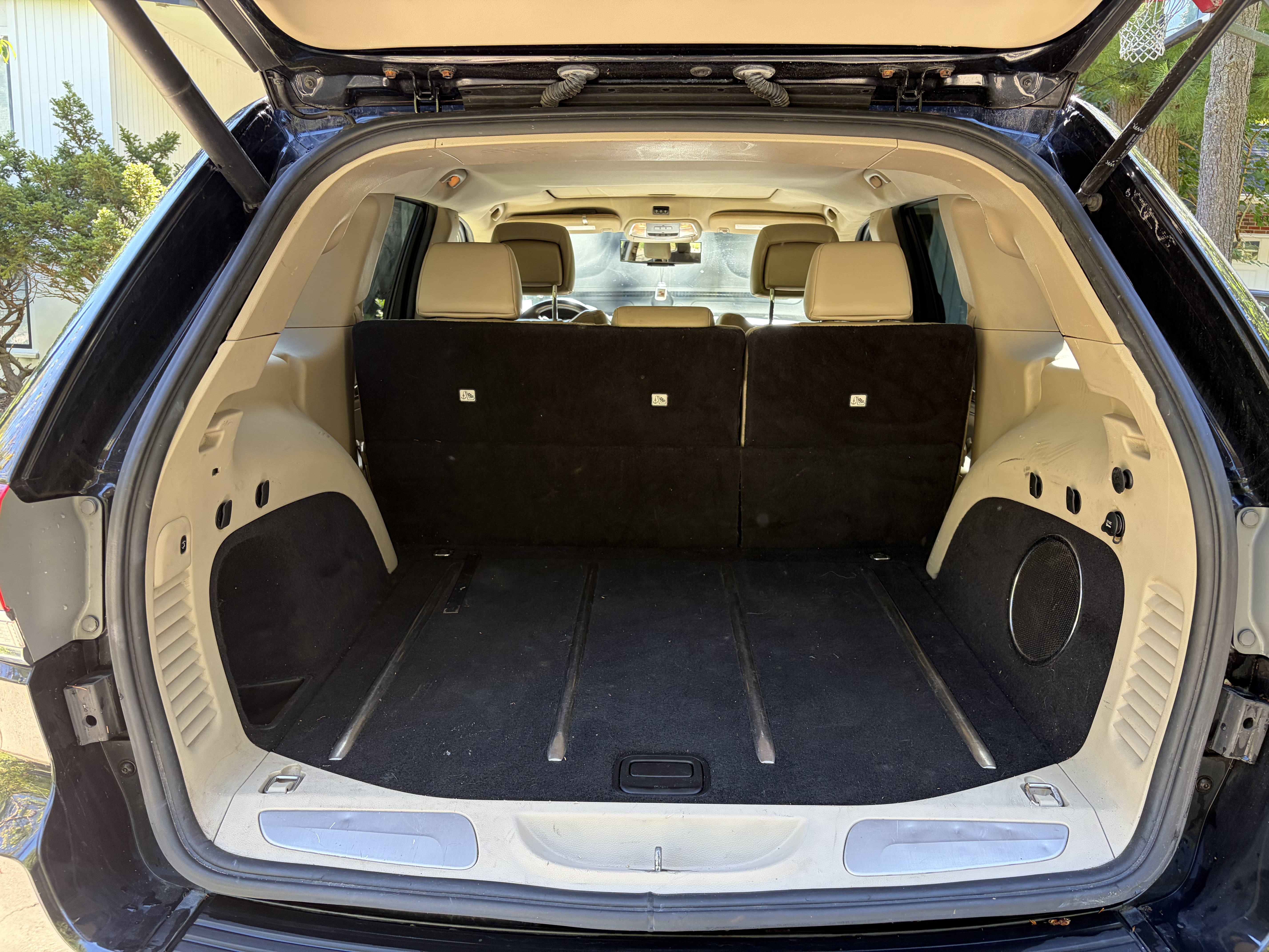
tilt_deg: -9.4
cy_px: 476
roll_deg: -2.1
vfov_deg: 53.1
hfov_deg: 67.3
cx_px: 634
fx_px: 953
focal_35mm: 26
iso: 125
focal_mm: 5.96
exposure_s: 1/118
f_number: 1.6
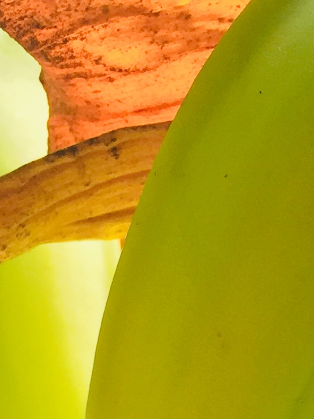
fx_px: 1548
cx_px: 511
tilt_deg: +47.6
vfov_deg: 14.0
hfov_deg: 11.0
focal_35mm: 128
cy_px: 710
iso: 32
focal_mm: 4.15
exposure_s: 1/732
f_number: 2.2
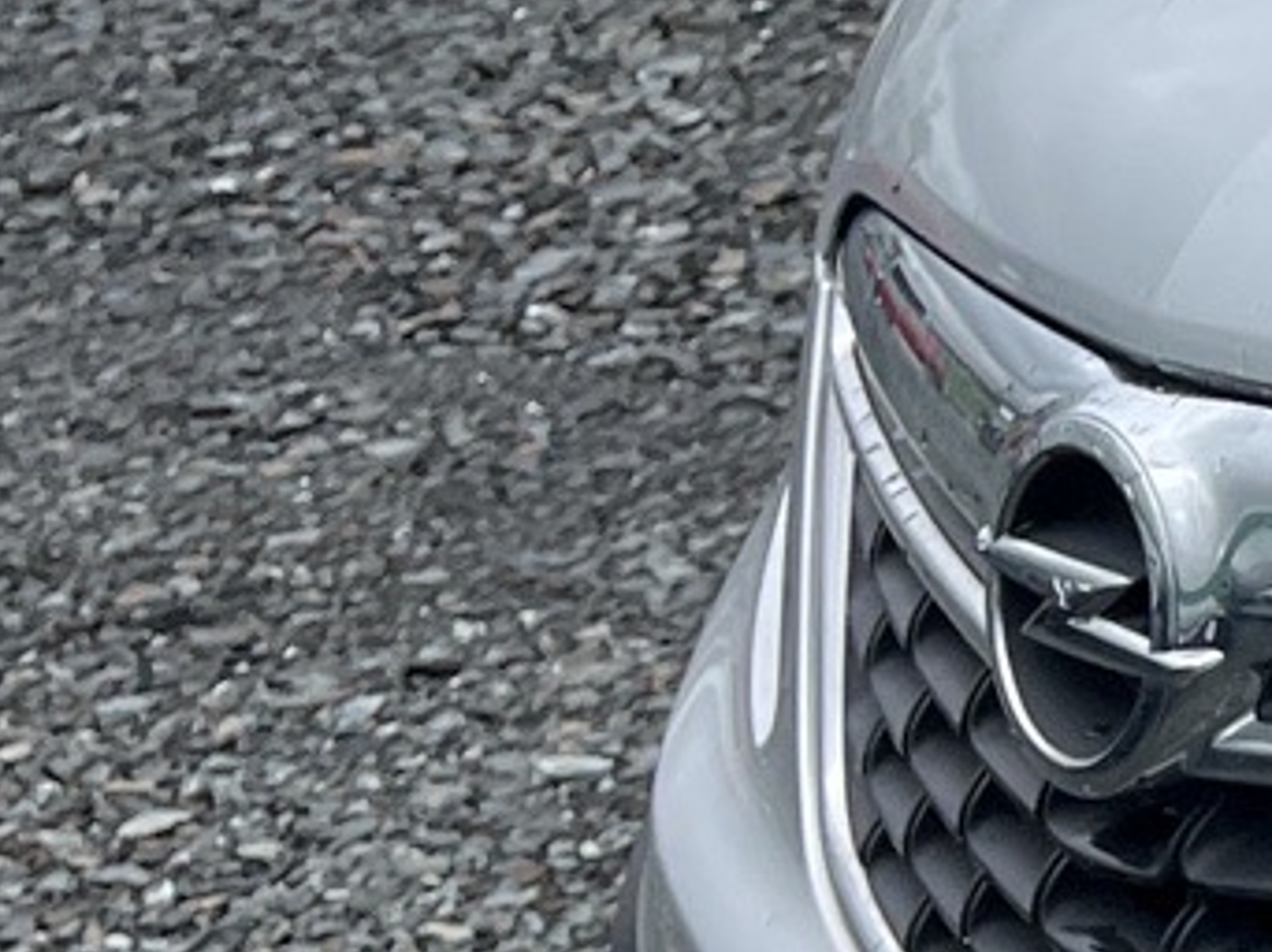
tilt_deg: -15.2
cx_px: 3537
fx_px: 5361
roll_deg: +0.9
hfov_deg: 10.5
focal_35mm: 146
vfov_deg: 10.1
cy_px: 420
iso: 50
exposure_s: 1/1647
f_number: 1.6
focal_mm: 5.1
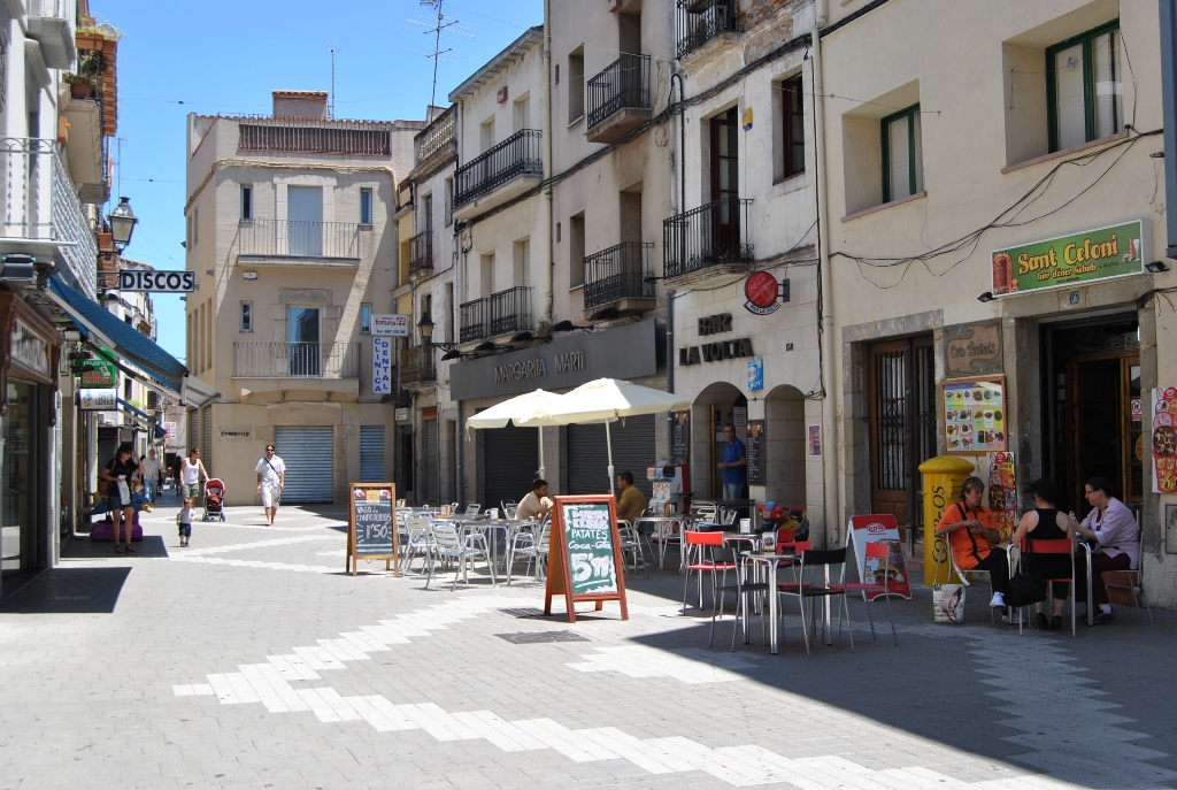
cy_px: 395
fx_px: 1277
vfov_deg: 34.3
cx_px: 588
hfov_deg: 49.5
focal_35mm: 39
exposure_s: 1/200
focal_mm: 26
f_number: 7.1
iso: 100
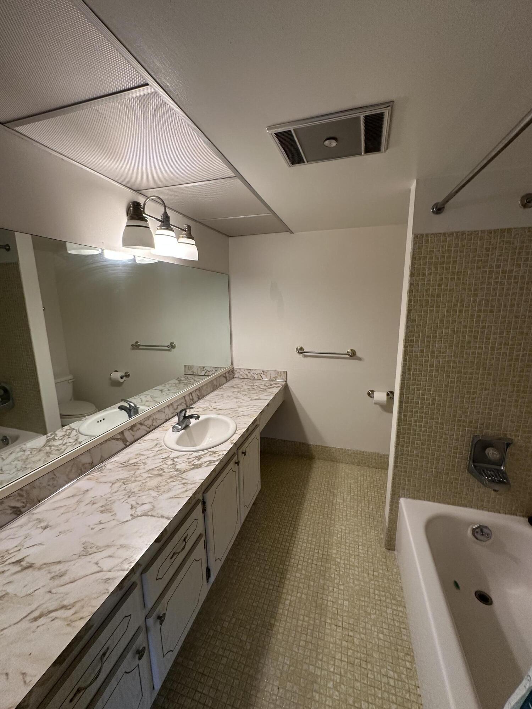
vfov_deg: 102.1
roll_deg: +0.0
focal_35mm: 14
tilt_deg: -9.5
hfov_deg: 85.7
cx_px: 266
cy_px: 354
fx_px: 287
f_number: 2.2
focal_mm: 2.22
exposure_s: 1/60
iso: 160
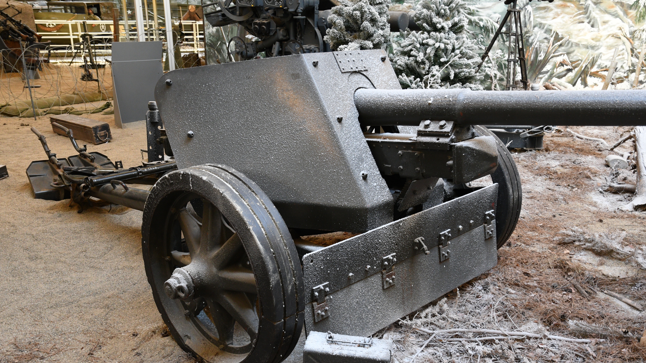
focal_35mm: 35
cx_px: 320
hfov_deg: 56.6
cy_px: 215
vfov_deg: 33.6
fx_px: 600
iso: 1000
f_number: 4.5
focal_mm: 22
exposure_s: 1/80
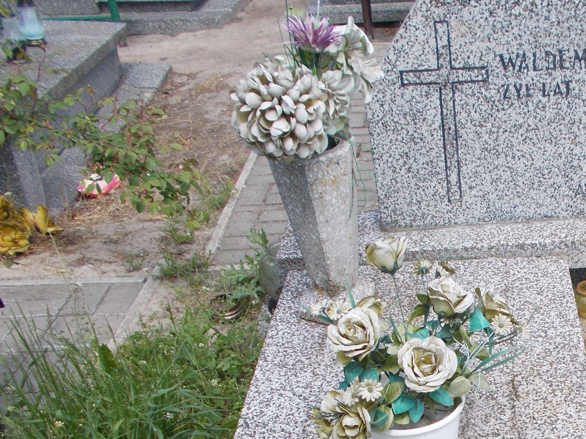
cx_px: 526
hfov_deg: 34.2
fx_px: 897
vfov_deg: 26.3
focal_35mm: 53
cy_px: 419
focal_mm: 4.6
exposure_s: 1/80
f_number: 8
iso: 80
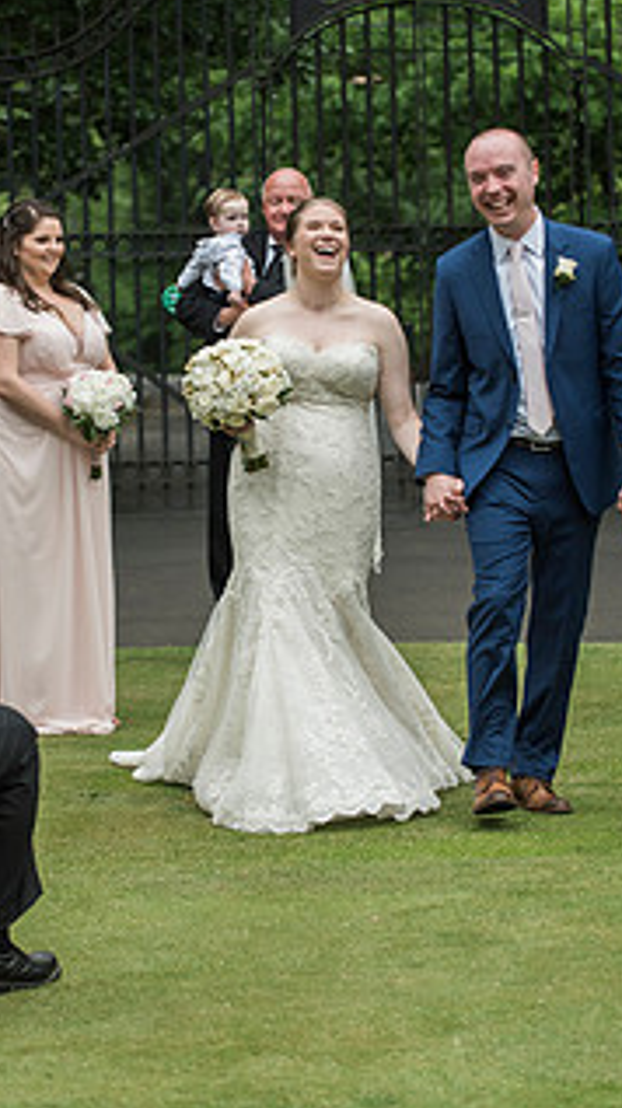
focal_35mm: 156
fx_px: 4580
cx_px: 269
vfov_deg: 13.8
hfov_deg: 7.8
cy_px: 479
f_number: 4
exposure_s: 1/1600
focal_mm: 105
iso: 800
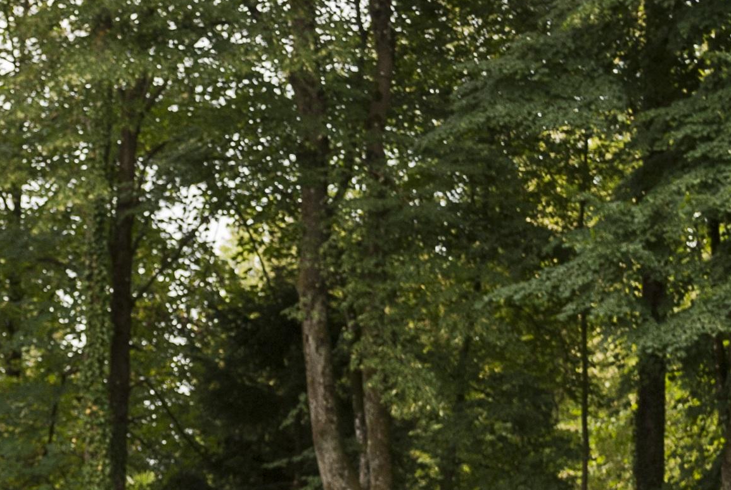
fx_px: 3274
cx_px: -32
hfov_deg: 12.6
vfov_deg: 8.4
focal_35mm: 161
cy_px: 738
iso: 160
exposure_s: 1/125
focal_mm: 32
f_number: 5.6
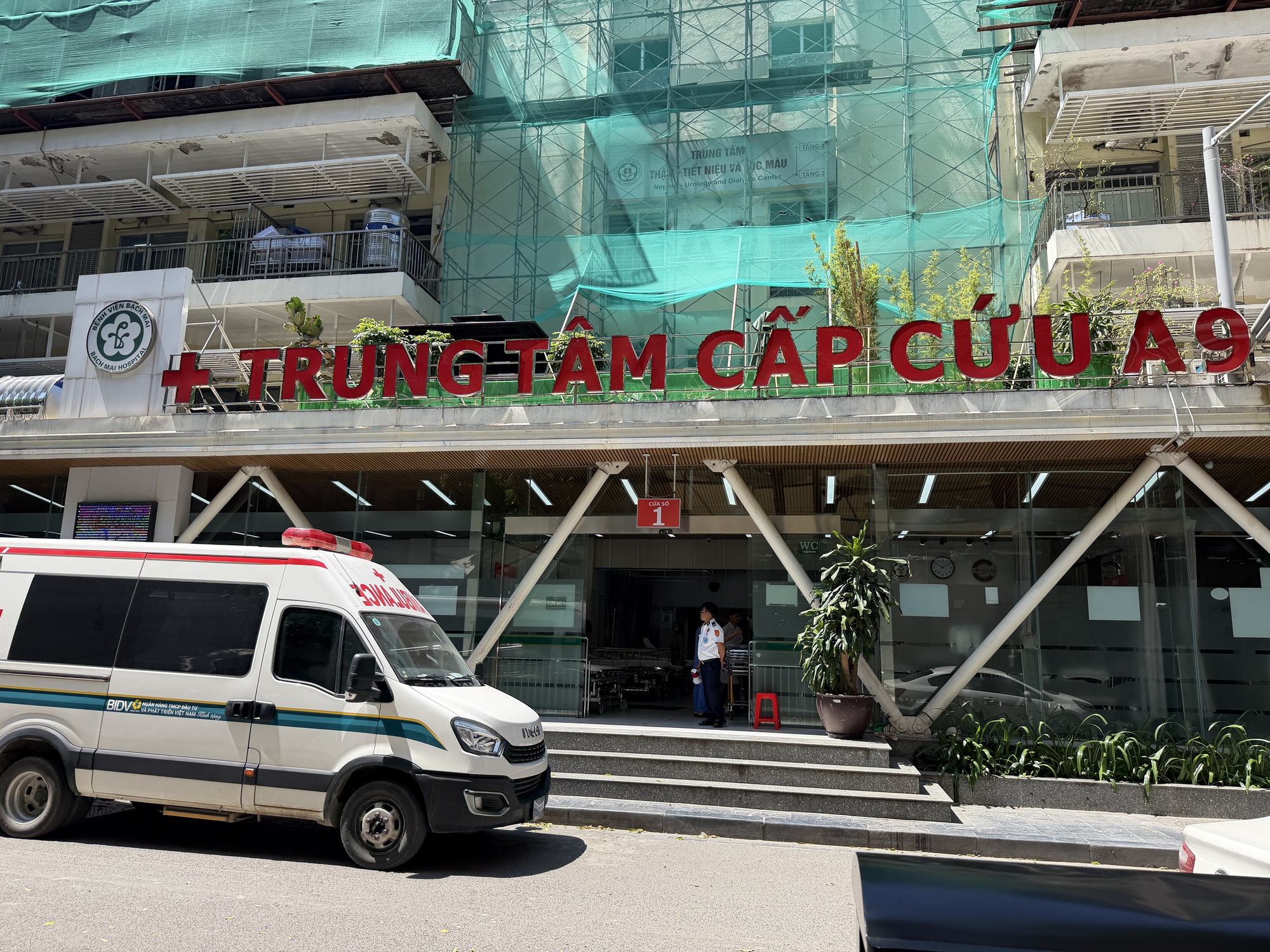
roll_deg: -2.5
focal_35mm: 24
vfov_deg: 56.8
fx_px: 881
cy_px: 476
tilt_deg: +11.2
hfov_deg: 71.6
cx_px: 635
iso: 80
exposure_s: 1/1949
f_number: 1.78
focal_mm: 6.76
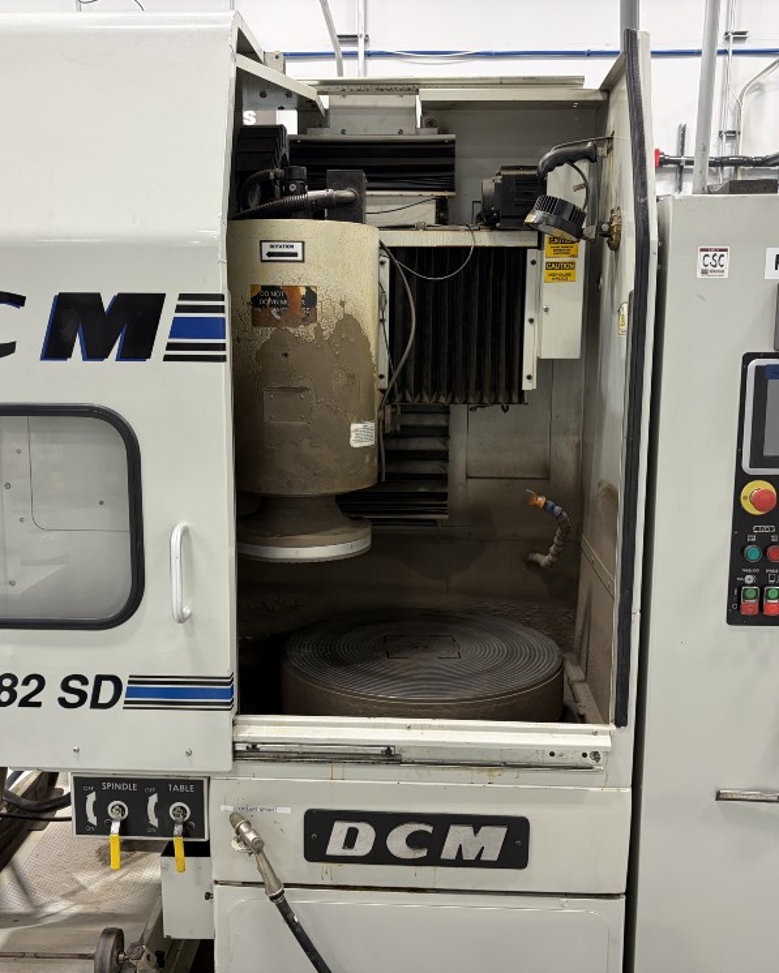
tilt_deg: -7.7
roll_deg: -0.1
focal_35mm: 34
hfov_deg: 43.4
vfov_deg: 52.8
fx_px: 980
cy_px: 488
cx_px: 381
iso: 100
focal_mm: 5.96
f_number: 1.6
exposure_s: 1/60
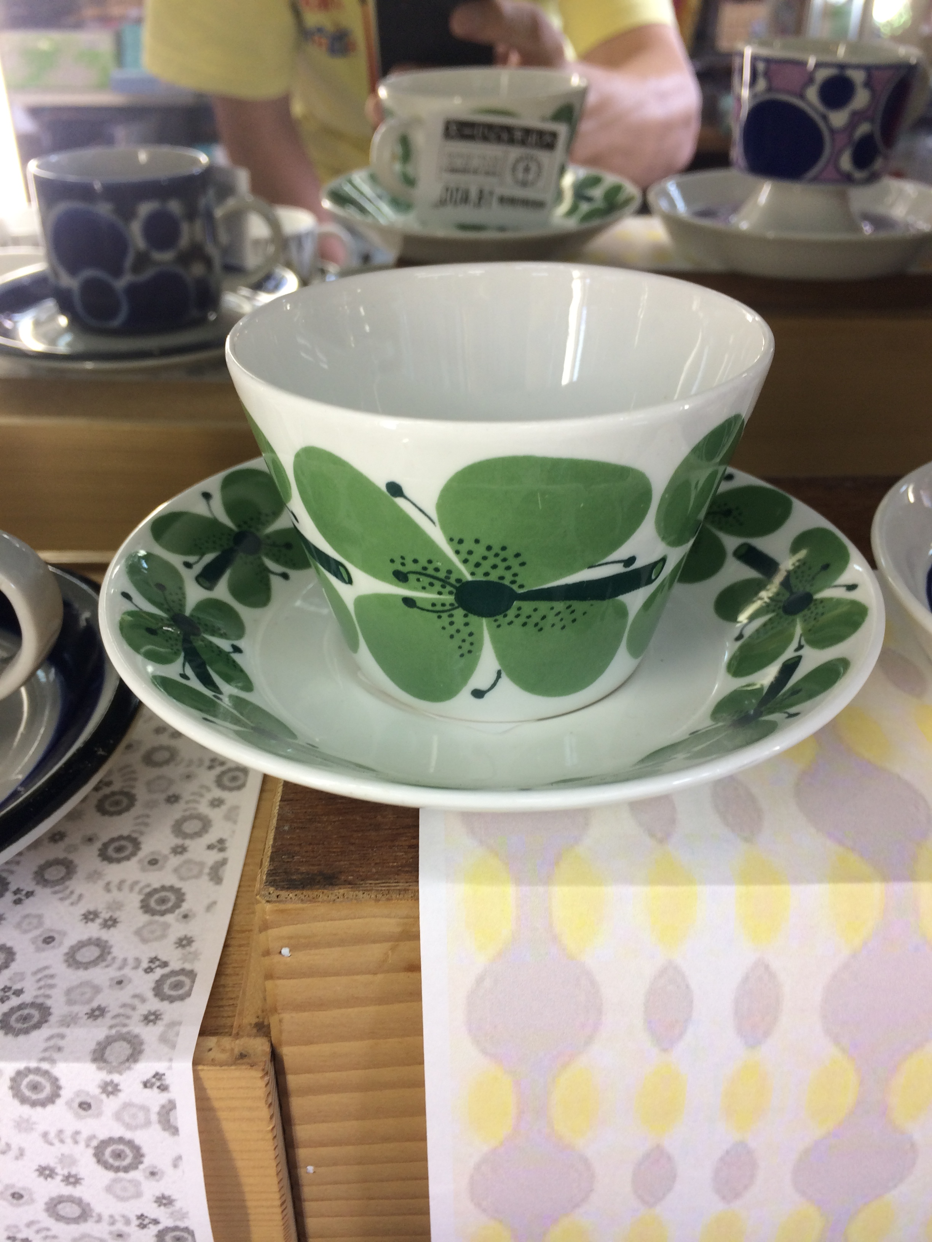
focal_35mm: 29
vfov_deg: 61.7
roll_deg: -0.3
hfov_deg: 48.2
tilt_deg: -31.7
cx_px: 466
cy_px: 621
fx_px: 1041
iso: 40
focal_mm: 4.15
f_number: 2.2
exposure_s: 1/33
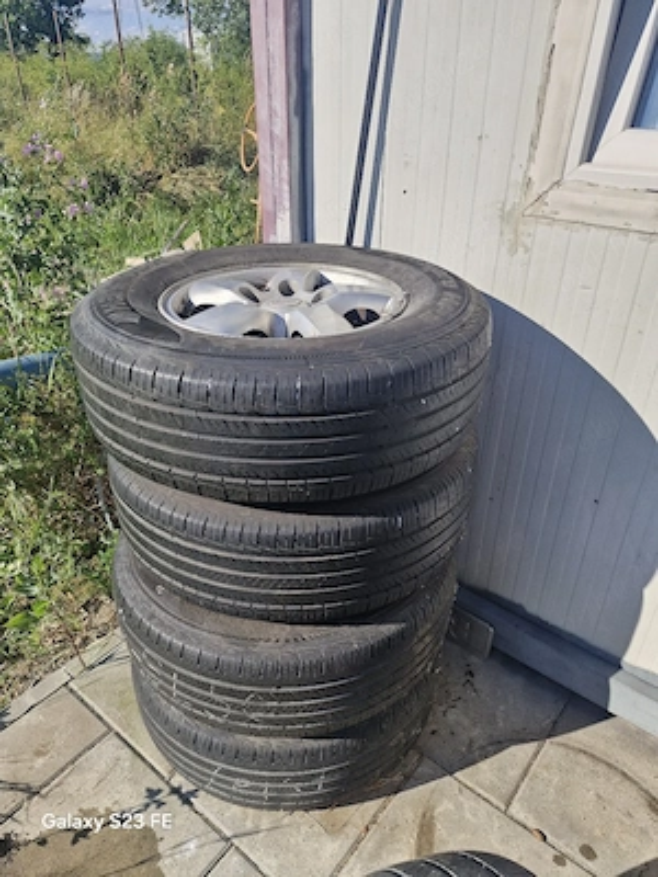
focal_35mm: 23
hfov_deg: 58.9
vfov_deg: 73.9
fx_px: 583
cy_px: 438
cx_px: 329
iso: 50
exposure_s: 1/1667
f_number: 1.8
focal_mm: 5.54
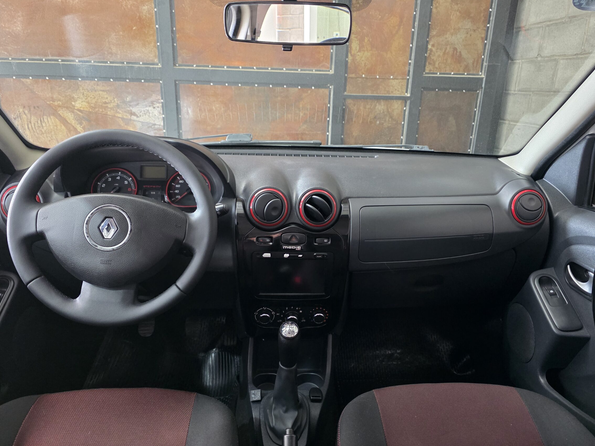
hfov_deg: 67.3
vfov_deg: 52.9
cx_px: 298
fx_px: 447
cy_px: 250
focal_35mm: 26
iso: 1600
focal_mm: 6.3
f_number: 1.7
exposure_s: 1/60
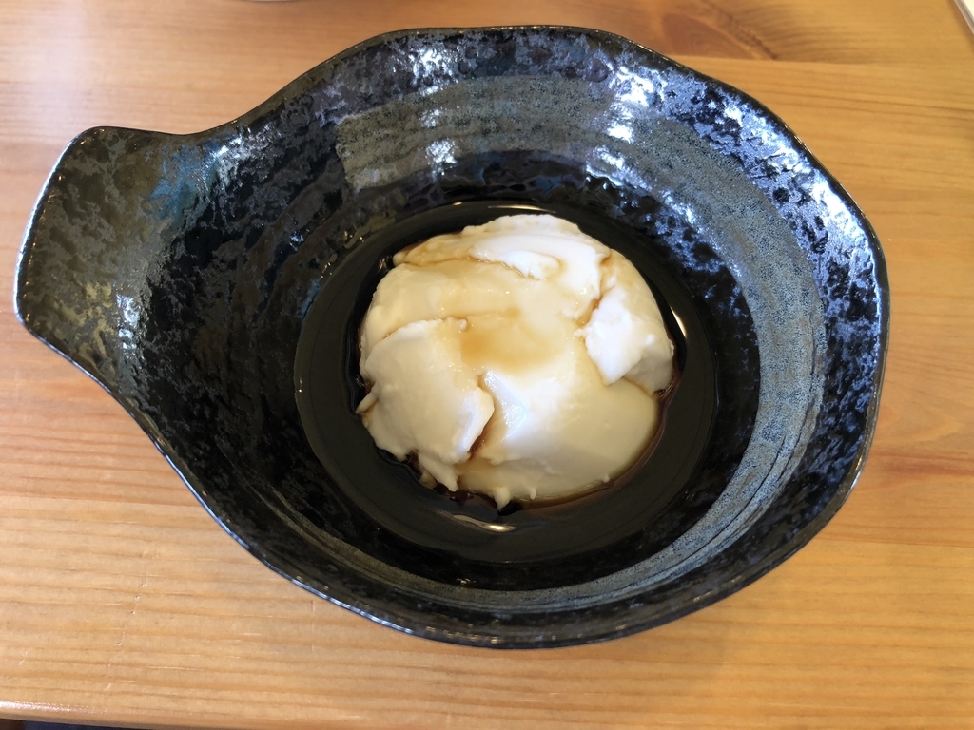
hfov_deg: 63.4
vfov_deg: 49.7
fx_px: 788
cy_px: 365
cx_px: 487
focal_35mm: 28
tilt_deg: -60.0
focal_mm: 3.99
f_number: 1.8
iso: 32
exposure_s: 1/30
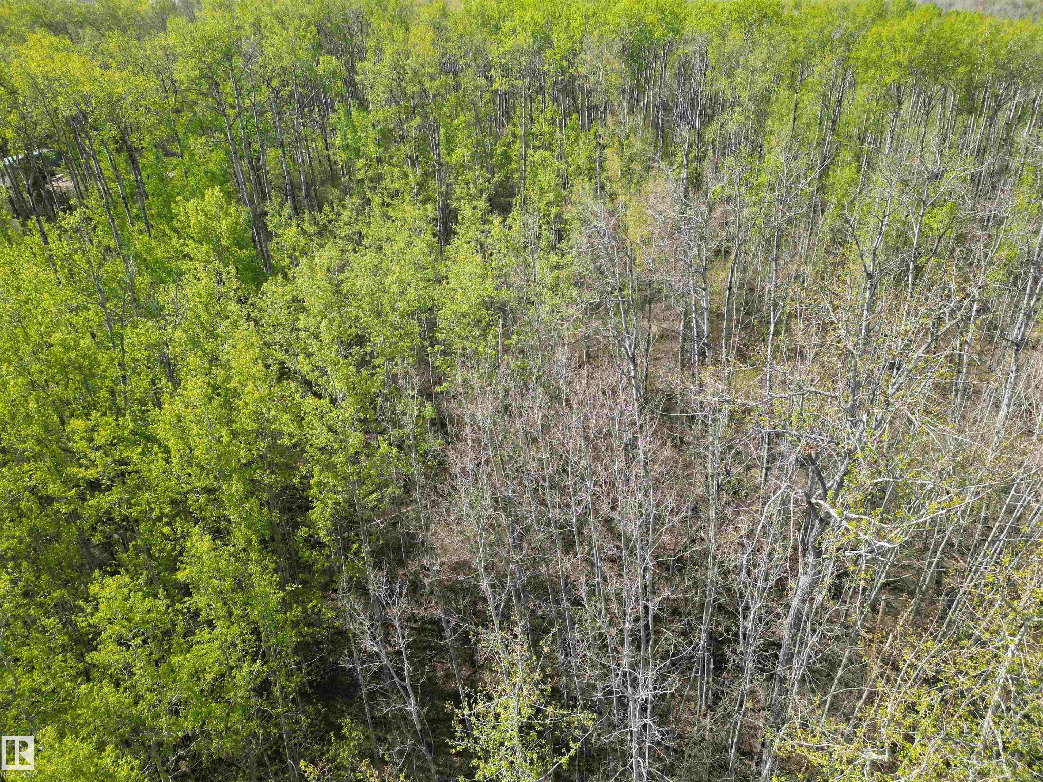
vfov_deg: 56.8
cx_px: 522
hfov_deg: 71.6
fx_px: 723
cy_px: 391
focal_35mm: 24
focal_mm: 6.72
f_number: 1.7
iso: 100
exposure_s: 1/1250
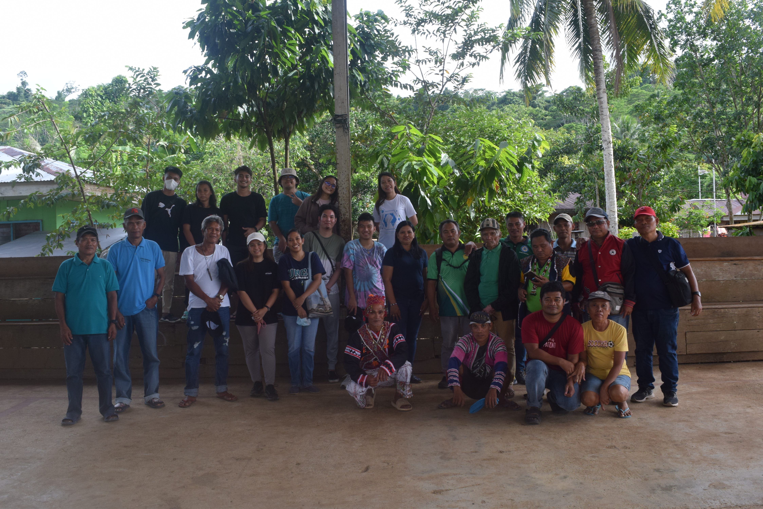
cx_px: 382
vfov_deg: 43.6
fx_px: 636
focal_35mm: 30
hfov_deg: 61.9
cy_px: 254
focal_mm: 20
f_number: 8
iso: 400
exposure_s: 1/250
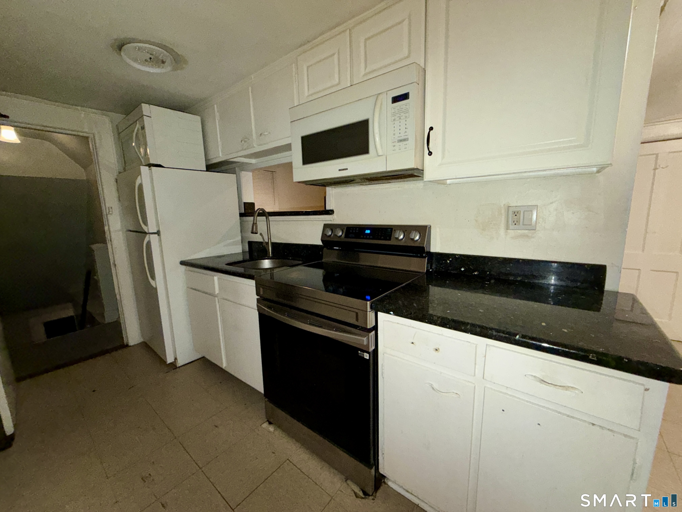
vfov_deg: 85.7
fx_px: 276
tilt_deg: -9.7
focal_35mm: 14
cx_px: 341
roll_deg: +1.7
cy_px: 256
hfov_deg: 102.1
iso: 250
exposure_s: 1/60
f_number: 2.2
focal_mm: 2.22
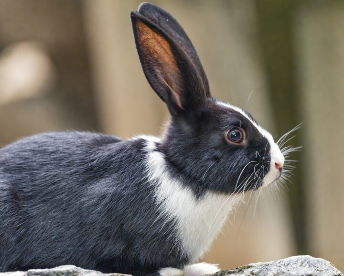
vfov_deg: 3.6
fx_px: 4347
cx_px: 141
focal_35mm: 427
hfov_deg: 4.5
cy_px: 144
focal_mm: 320
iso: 5000
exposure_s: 1/320
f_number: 4
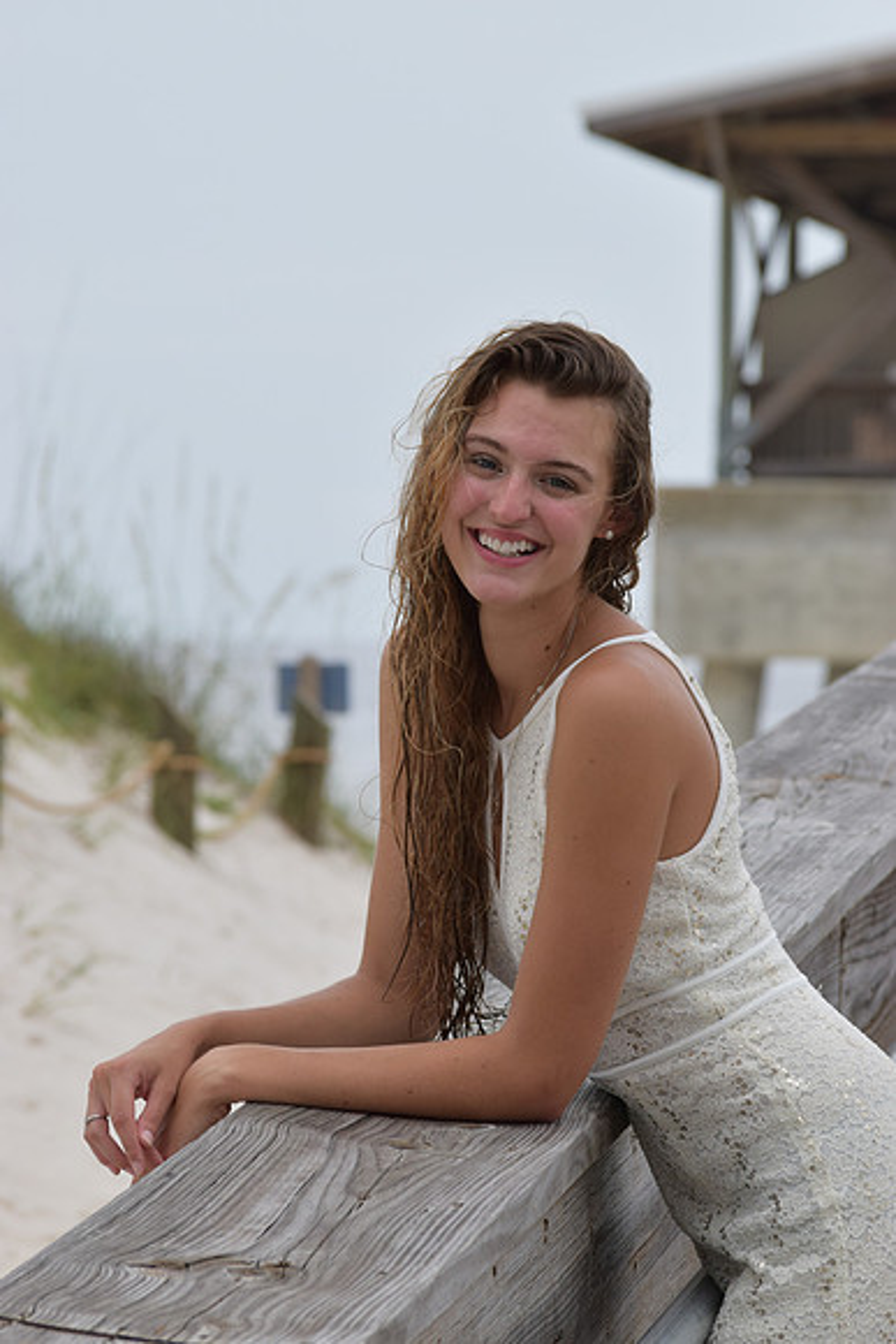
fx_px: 7555
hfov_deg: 6.8
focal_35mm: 202
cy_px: 672
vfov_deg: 10.2
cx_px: 448
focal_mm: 135
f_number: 8
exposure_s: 1/250
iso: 200
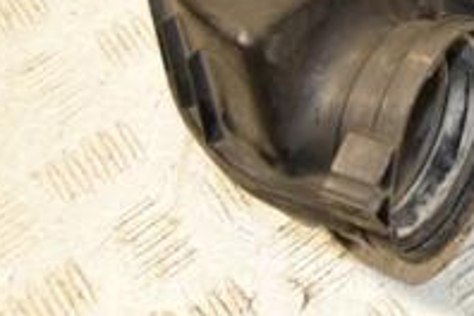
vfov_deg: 10.5
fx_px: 1672
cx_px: 666
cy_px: -122
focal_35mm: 127
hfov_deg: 15.2
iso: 800
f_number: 5.6
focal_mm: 28
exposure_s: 1/200
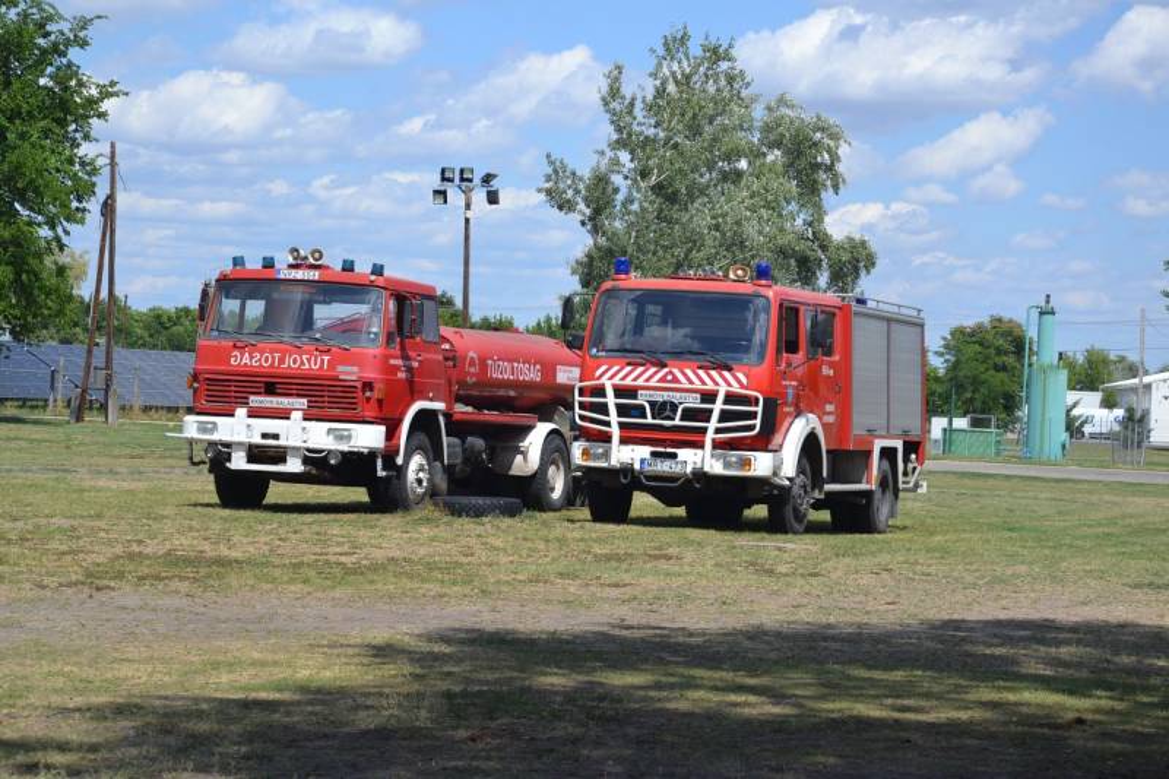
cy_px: 390
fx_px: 3019
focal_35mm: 93
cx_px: 584
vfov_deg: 14.7
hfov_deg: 21.9
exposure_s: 1/250
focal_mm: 62
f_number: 8
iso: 100
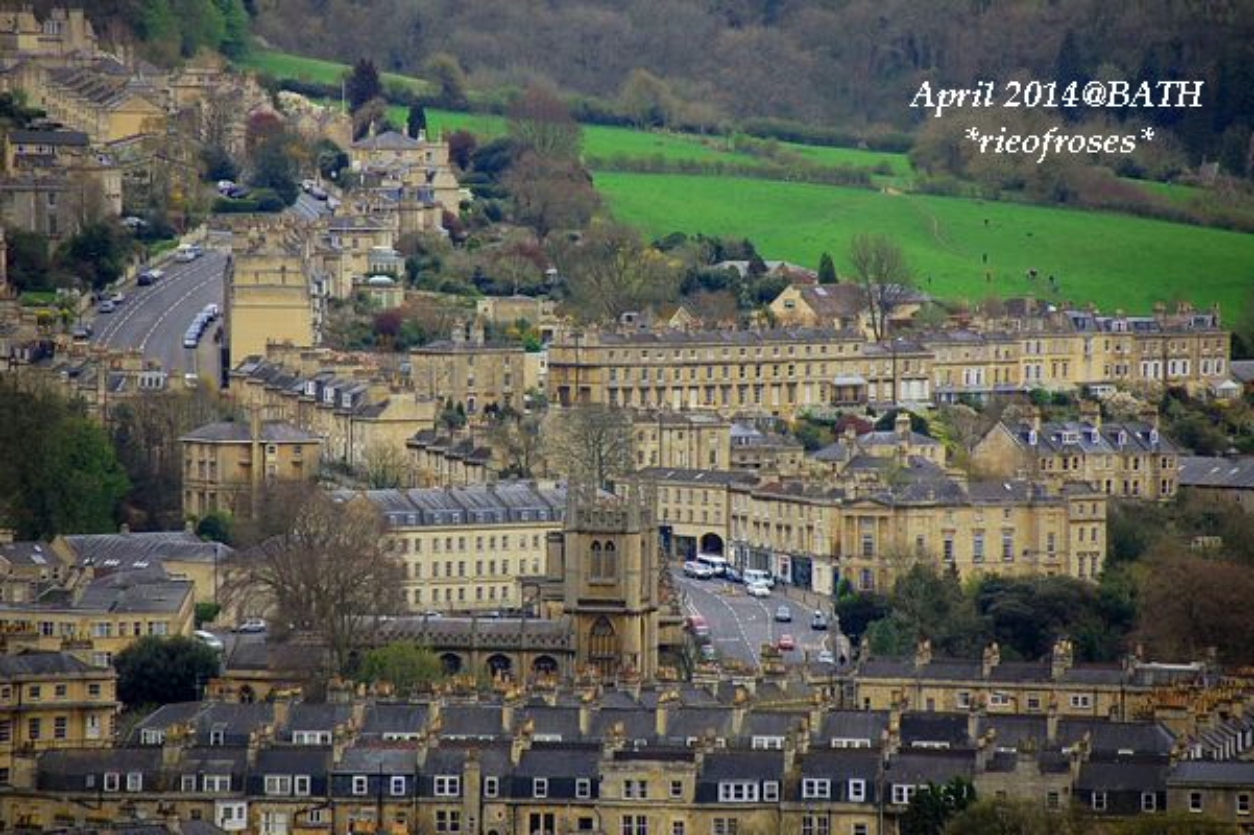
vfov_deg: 4.9
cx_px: 627
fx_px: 9661
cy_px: 418
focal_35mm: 278
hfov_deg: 7.4
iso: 200
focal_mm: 185
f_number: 6.3
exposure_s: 1/60
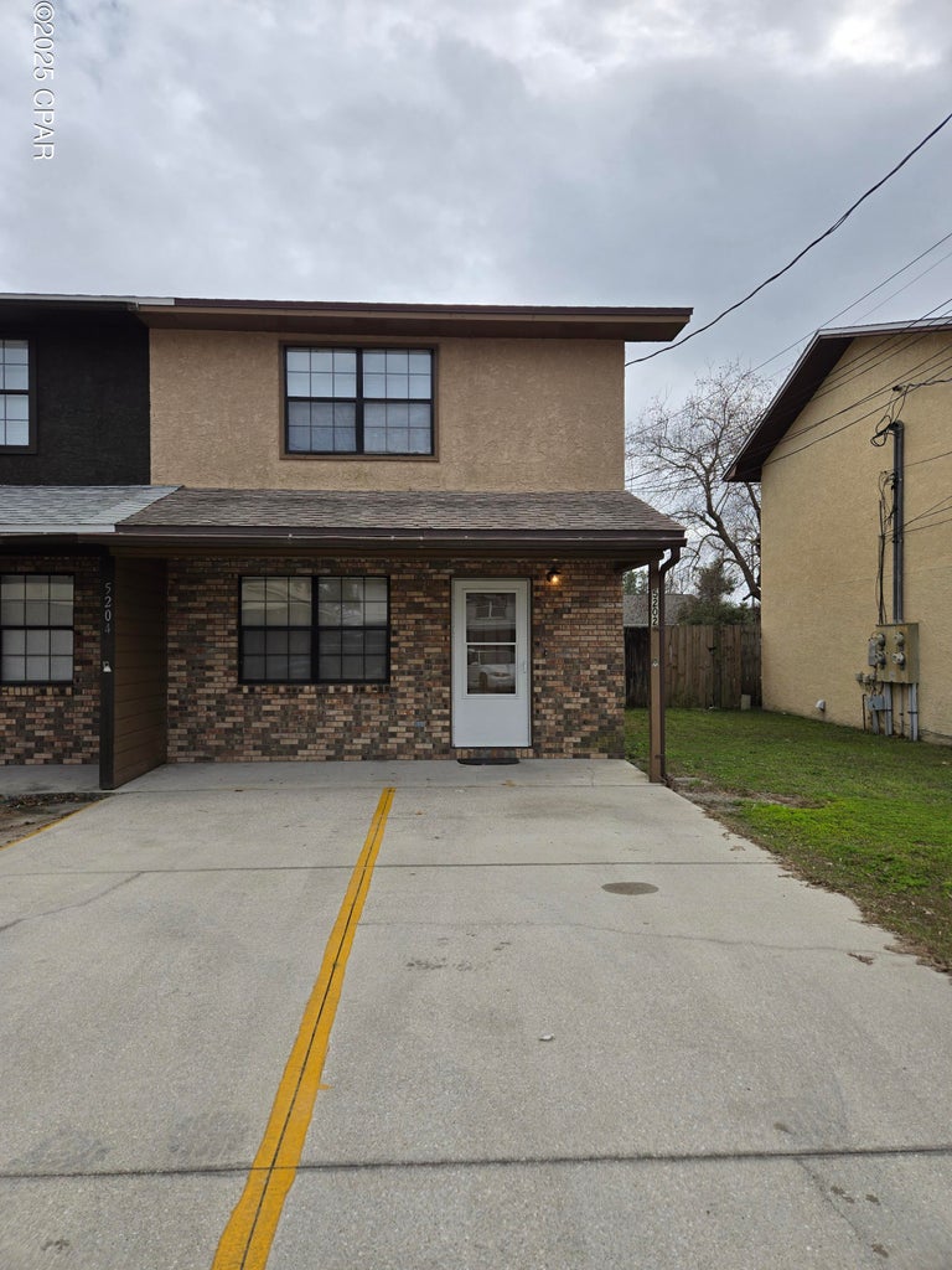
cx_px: 476
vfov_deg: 73.9
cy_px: 635
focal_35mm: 23
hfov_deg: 58.9
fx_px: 843
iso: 25
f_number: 1.8
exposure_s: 1/2314
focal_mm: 5.4
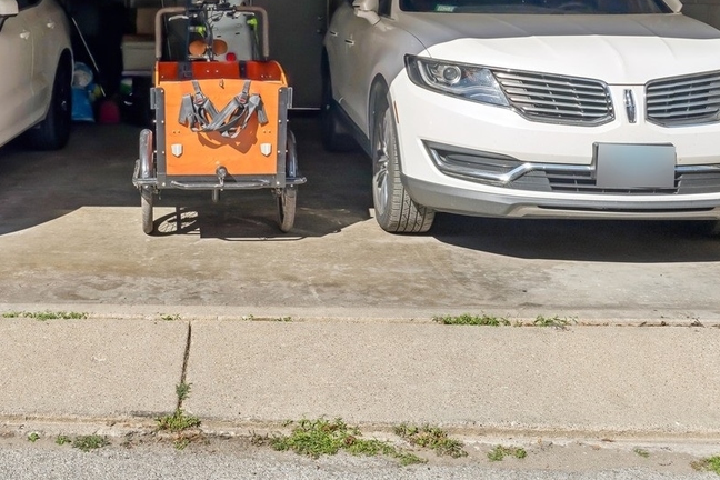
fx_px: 1000
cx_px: 204
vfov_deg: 24.5
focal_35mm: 50
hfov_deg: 38.8
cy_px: -90
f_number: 8
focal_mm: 20
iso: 320
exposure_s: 1/1000
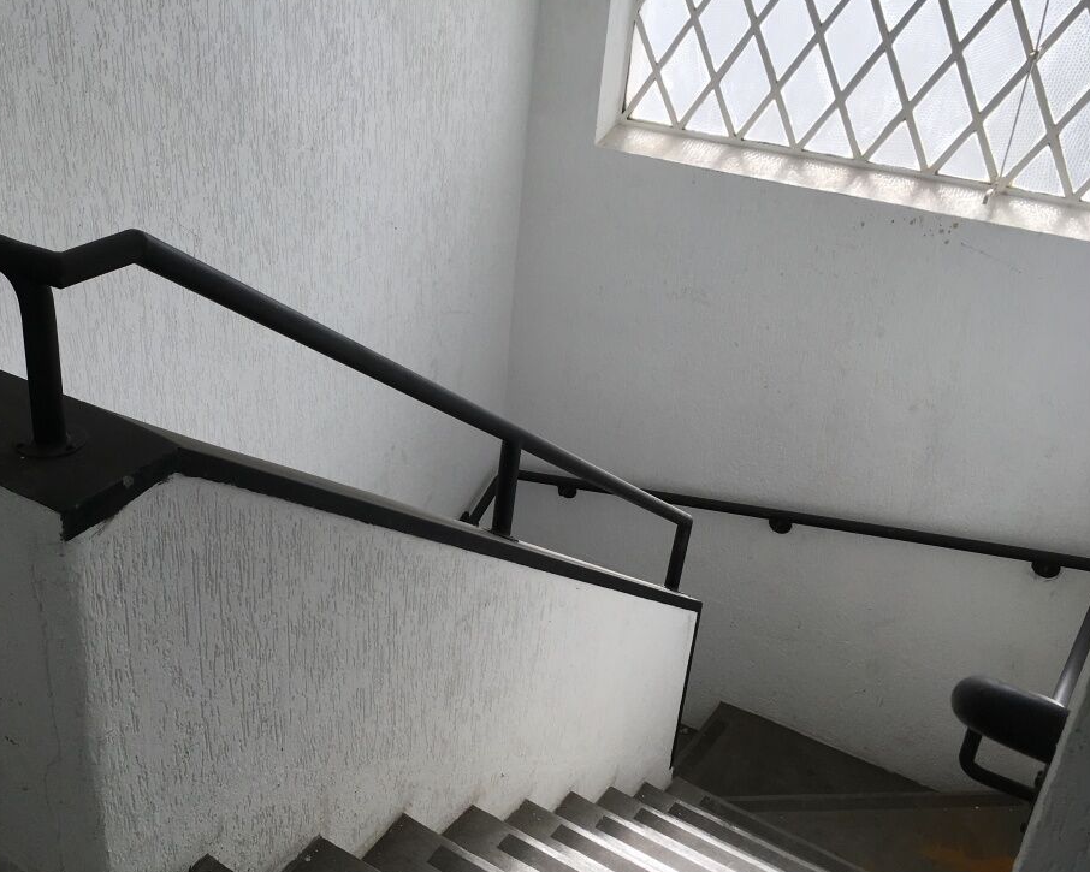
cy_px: 467
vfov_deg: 37.3
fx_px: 1291
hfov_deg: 44.9
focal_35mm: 40
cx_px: 336
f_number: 2.2
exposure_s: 1/444
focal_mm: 4.15
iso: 25
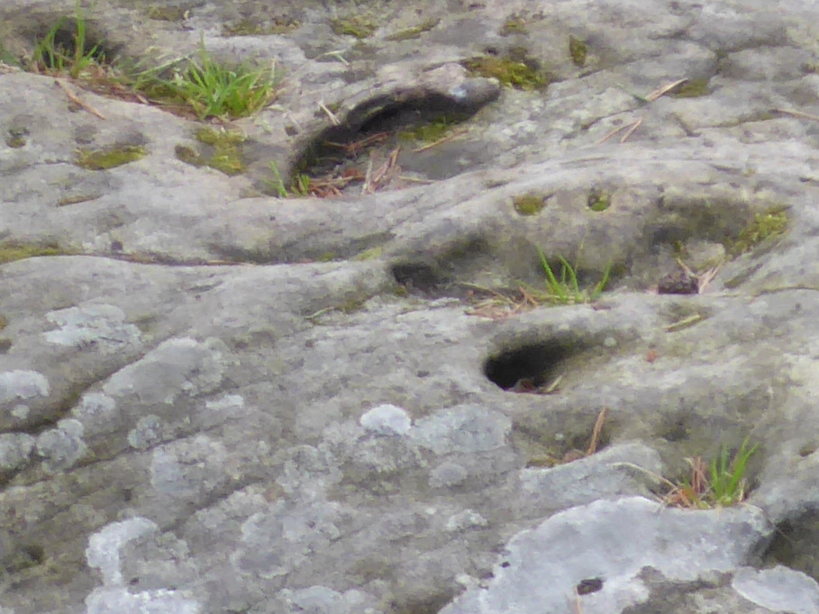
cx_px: 1349
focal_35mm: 330
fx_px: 7809
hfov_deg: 5.9
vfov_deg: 4.5
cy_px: -455
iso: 100
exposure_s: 1/60
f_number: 4.5
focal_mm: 12.5
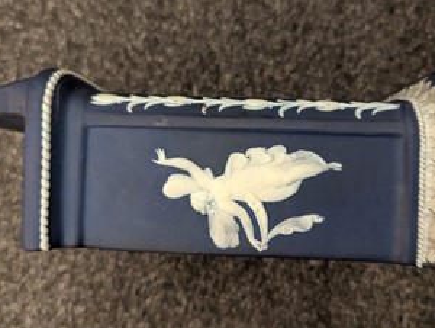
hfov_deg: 56.7
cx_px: 226
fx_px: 403
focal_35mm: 32
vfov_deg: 44.3
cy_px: 168
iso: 3015
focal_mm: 6.81
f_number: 1.85
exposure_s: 1/100
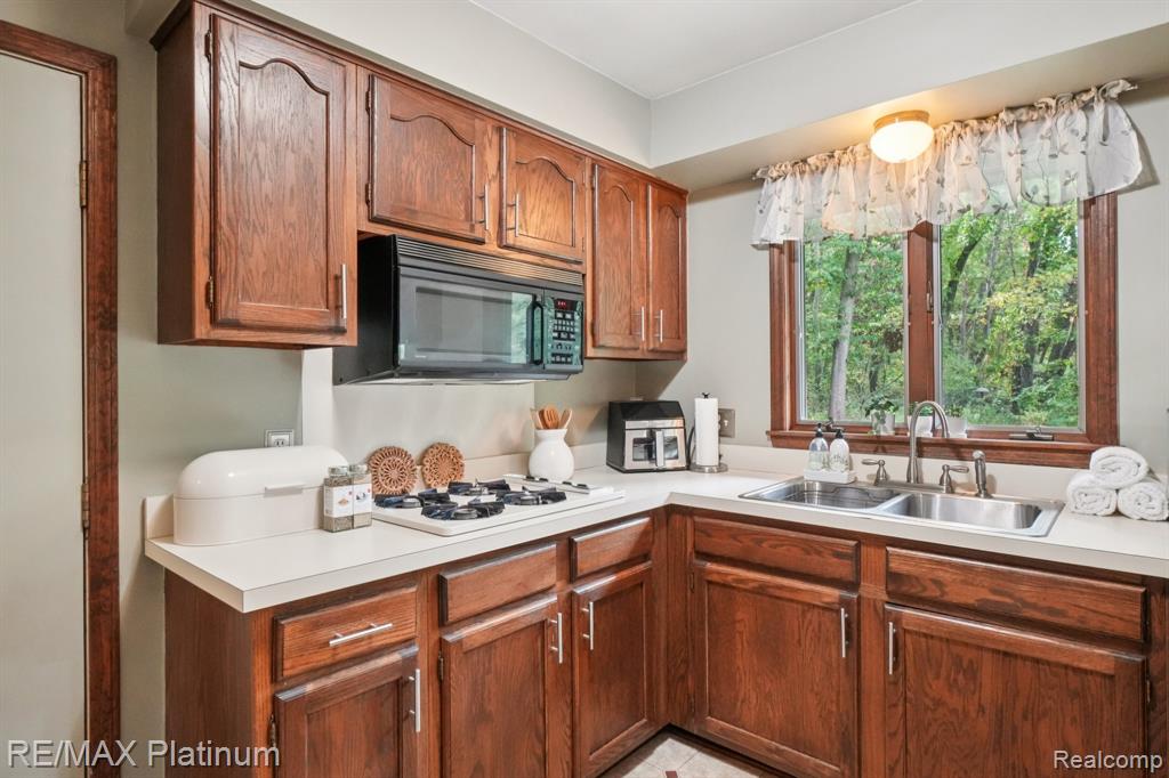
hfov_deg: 90.0
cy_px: 389
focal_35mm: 18
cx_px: 584
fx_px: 584
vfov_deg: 67.3
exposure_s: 1/30
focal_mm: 12
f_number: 8
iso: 3200
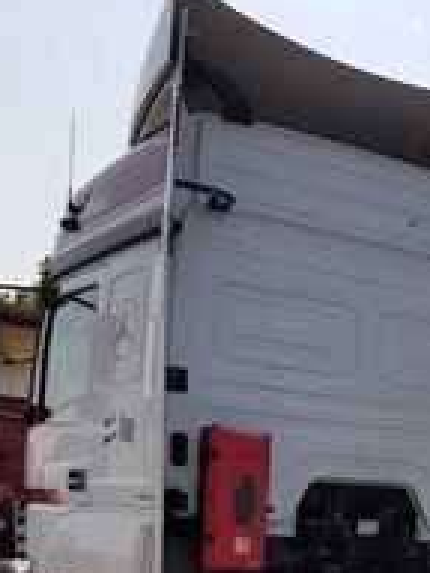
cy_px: 657
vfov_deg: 26.3
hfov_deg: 20.8
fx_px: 1110
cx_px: 481
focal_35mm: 67
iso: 40
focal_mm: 4.2
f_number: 1.7
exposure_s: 1/2928
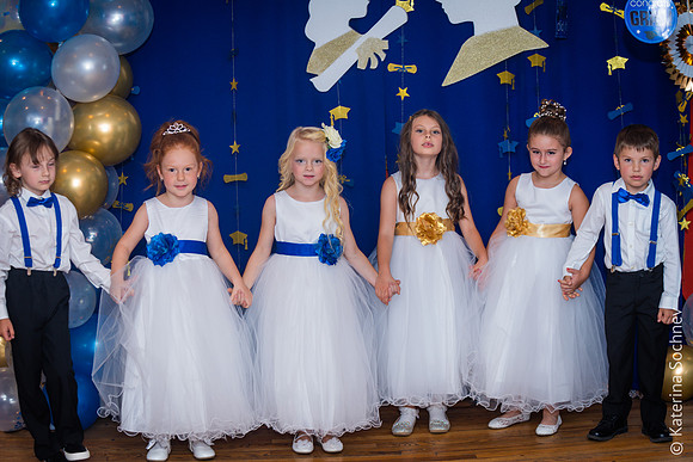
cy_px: 231
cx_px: 346
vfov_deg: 19.5
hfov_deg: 28.8
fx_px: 1348
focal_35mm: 70
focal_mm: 70
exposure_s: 1/200
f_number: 3.5
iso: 320
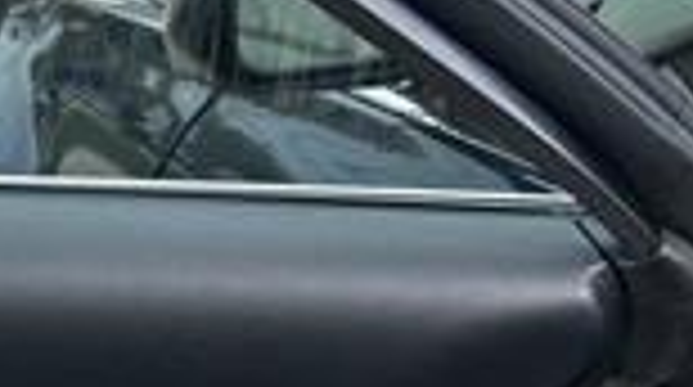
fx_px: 2165
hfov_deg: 16.1
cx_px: -441
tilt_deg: -26.3
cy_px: 549
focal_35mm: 118
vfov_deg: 10.0
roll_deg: -4.2
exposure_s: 1/1724
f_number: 1.5
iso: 50
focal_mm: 5.7
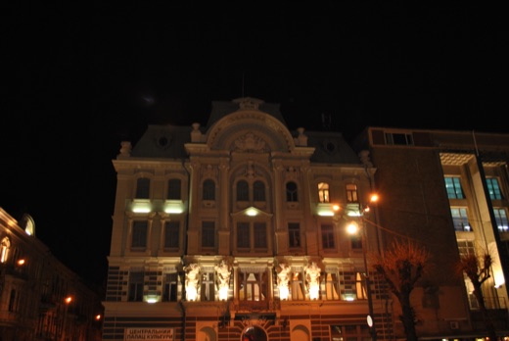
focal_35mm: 30
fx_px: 425
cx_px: 254
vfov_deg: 43.7
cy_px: 170
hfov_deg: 61.9
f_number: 3.8
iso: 200
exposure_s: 1/8
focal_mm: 20
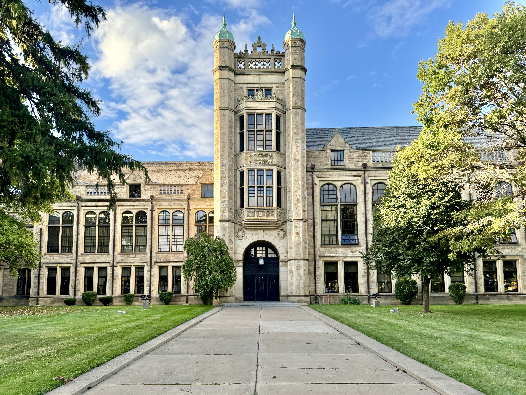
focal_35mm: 24
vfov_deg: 56.8
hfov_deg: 71.6
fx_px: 365
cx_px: 263
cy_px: 198
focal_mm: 6.76
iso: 80
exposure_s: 1/938
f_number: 1.78
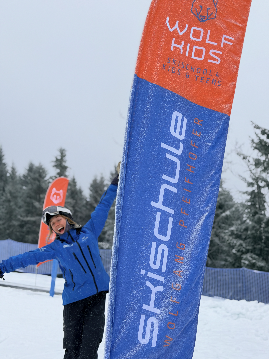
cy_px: 177
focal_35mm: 49
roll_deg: -0.8
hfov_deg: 29.7
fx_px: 508
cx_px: 137
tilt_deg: +6.9
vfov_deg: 38.9
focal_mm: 6.76
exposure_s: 1/460
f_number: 1.78
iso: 64
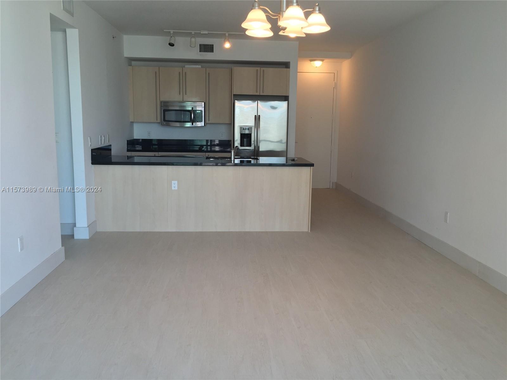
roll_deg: -0.6
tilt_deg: -9.1
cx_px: 254
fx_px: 425
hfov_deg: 61.7
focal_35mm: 29
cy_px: 190
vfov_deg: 48.2
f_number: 2.2
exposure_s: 1/60
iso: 40
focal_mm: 4.15
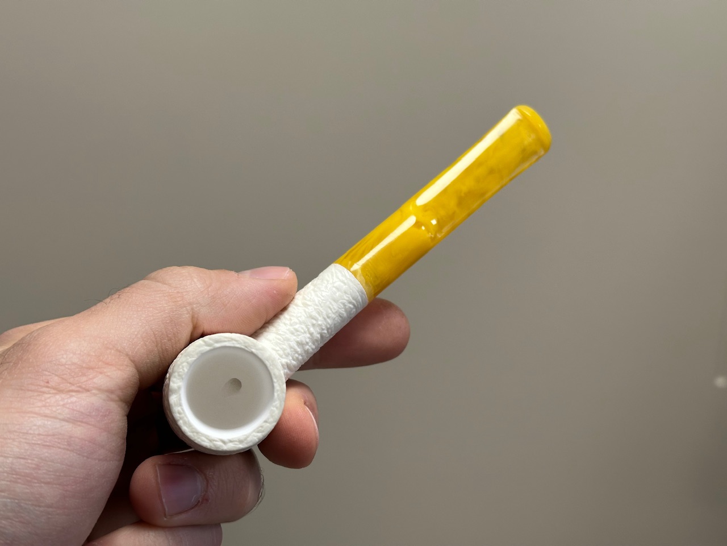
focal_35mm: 48
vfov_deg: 30.3
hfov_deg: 39.7
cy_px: 273
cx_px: 364
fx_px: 1008
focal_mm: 6.86
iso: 80
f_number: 1.78
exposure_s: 1/121
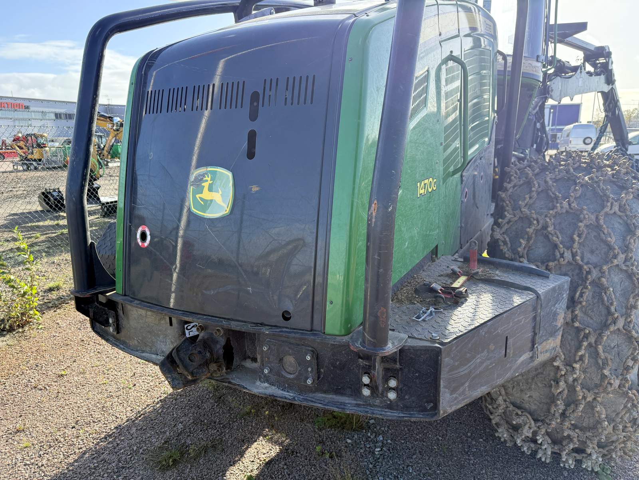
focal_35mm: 24
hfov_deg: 71.6
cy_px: 240
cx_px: 320
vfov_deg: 56.8
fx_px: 443
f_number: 1.78
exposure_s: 1/1585
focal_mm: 6.76
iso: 100
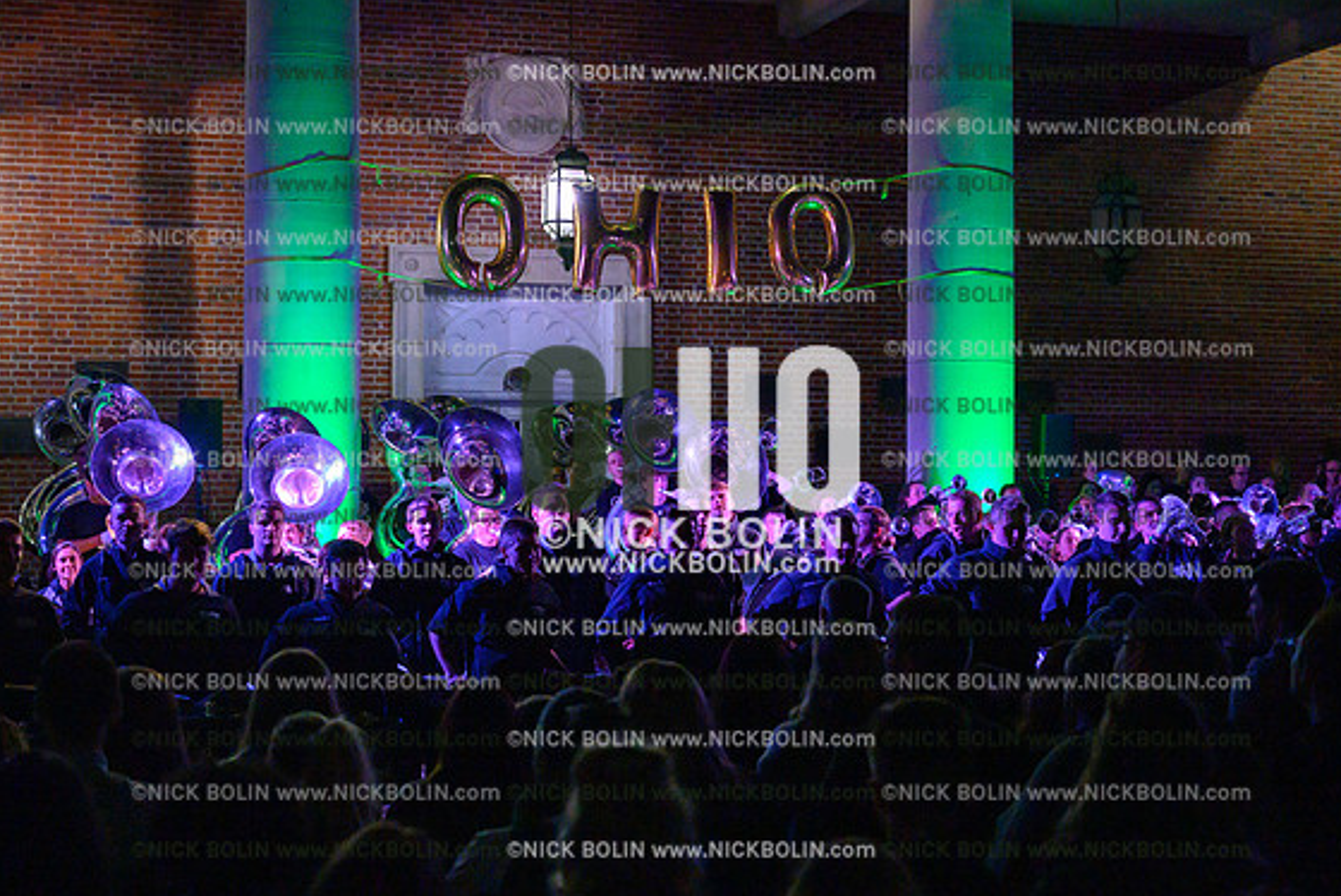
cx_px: 690
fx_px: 2199
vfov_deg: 23.0
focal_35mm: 59
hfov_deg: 33.9
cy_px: 461
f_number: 4
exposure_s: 1/500
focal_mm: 57
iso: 12800
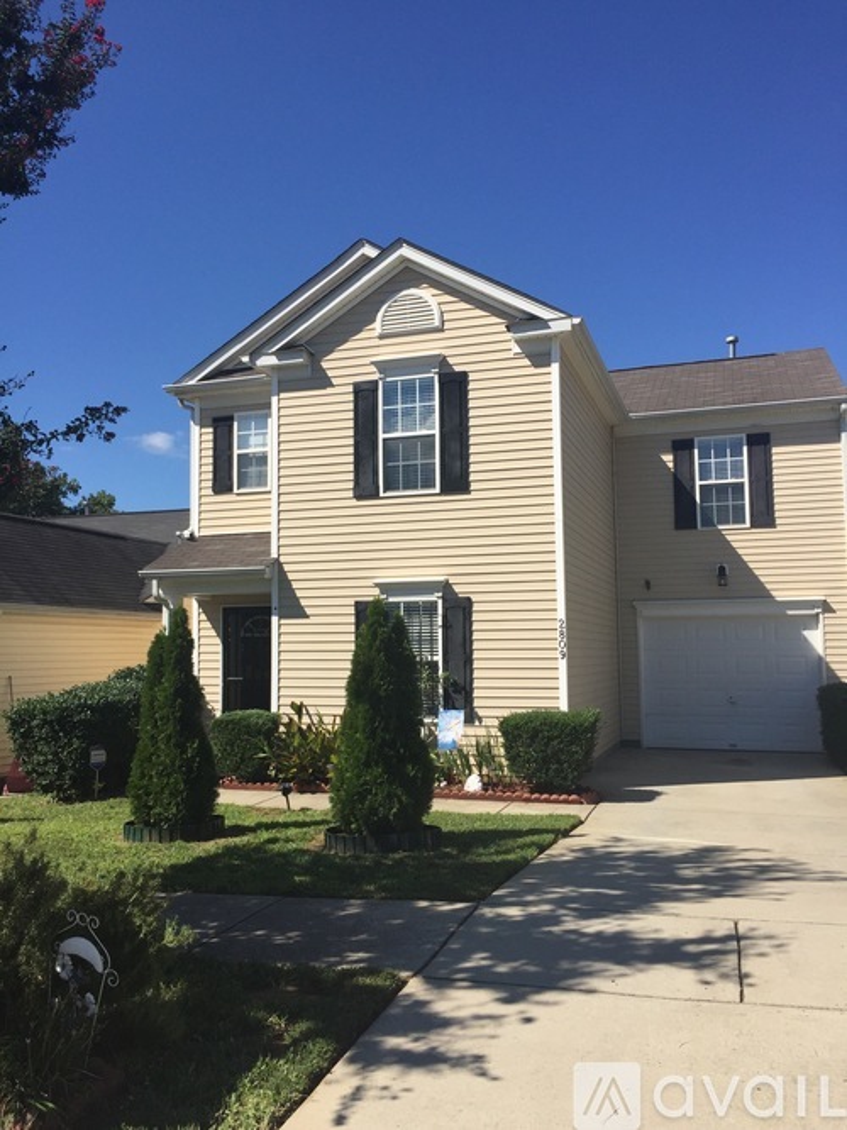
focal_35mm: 29
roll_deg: +0.0
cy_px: 565
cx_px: 424
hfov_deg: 48.2
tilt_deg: +5.6
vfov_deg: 61.7
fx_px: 946
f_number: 2.2
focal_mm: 4.15
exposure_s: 1/3049
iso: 32
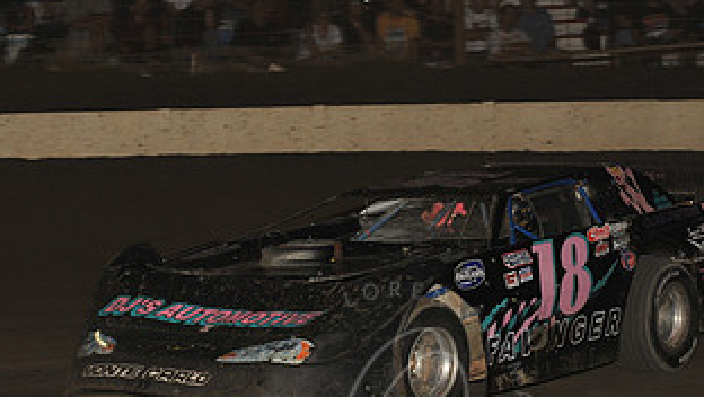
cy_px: 210
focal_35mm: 179
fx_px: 3344
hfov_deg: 12.0
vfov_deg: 6.8
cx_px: 395
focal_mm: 92
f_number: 7.1
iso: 640
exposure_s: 1/320
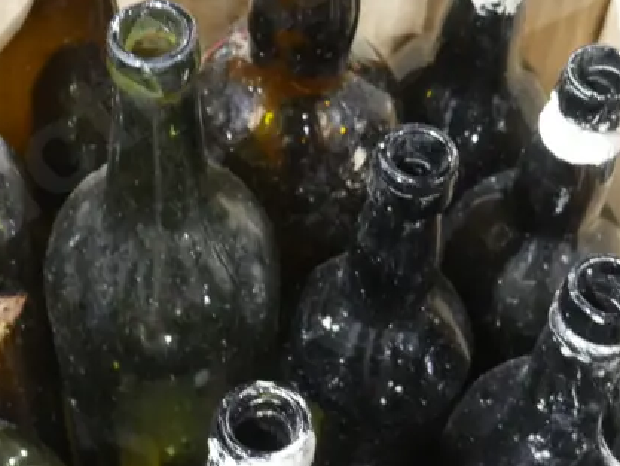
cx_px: 9
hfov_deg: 16.4
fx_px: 2114
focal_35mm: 118
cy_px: 194
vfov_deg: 12.6
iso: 3200
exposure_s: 1/40
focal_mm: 24
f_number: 5.2
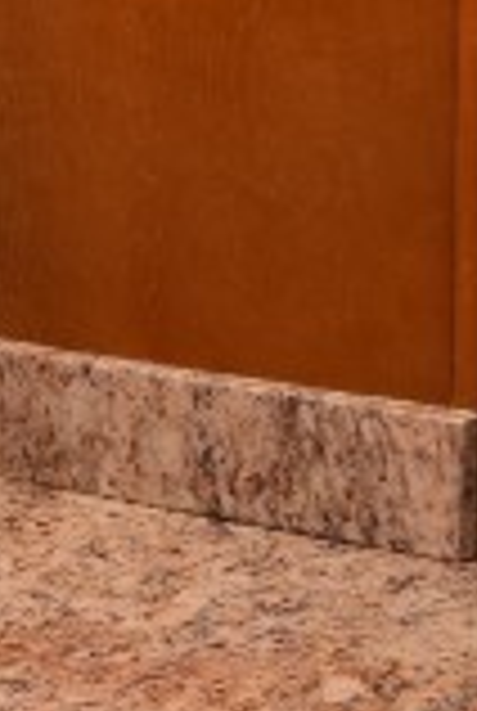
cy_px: 104
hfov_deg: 7.7
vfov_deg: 11.7
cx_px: -232
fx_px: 3463
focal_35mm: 175
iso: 500
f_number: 4
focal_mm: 24
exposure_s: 1/60
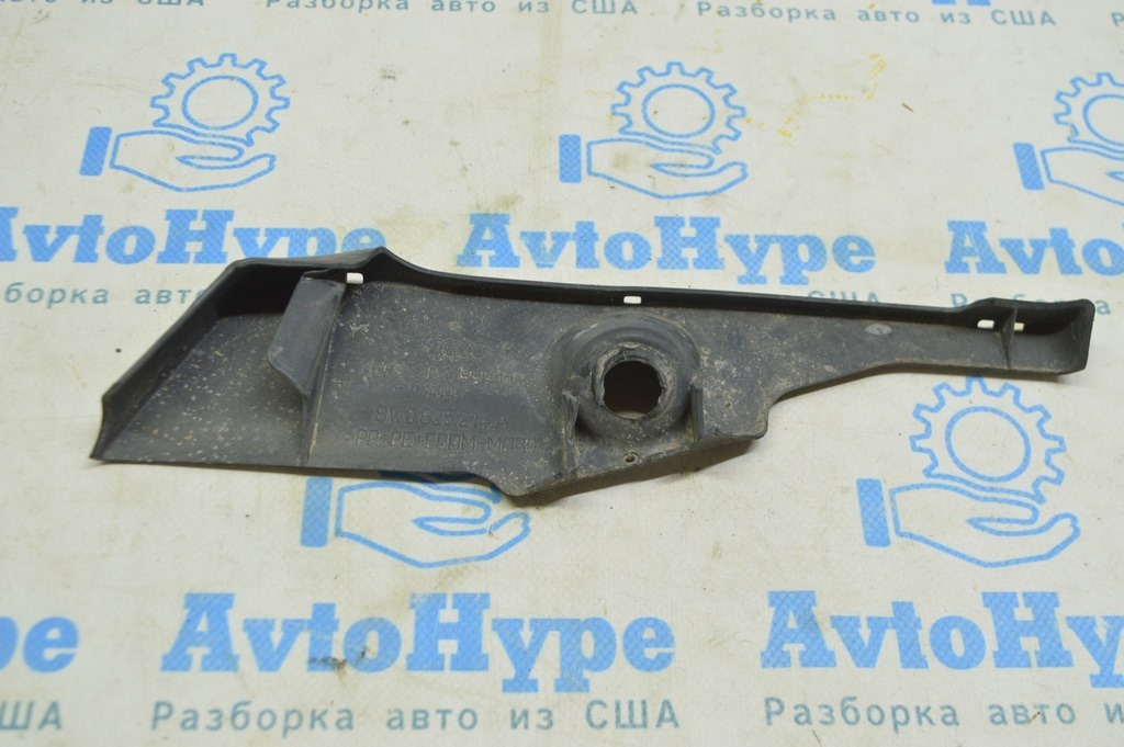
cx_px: 562
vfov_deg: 33.0
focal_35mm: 40
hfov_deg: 48.0
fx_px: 1263
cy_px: 374
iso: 400
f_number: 5.6
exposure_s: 1/20
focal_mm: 27
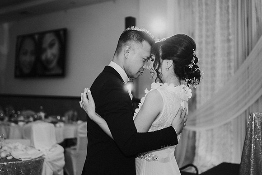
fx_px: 318
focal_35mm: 44
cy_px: 76
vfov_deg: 30.7
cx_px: 119
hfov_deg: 44.8
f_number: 1.4
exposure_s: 1/160
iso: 320
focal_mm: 35
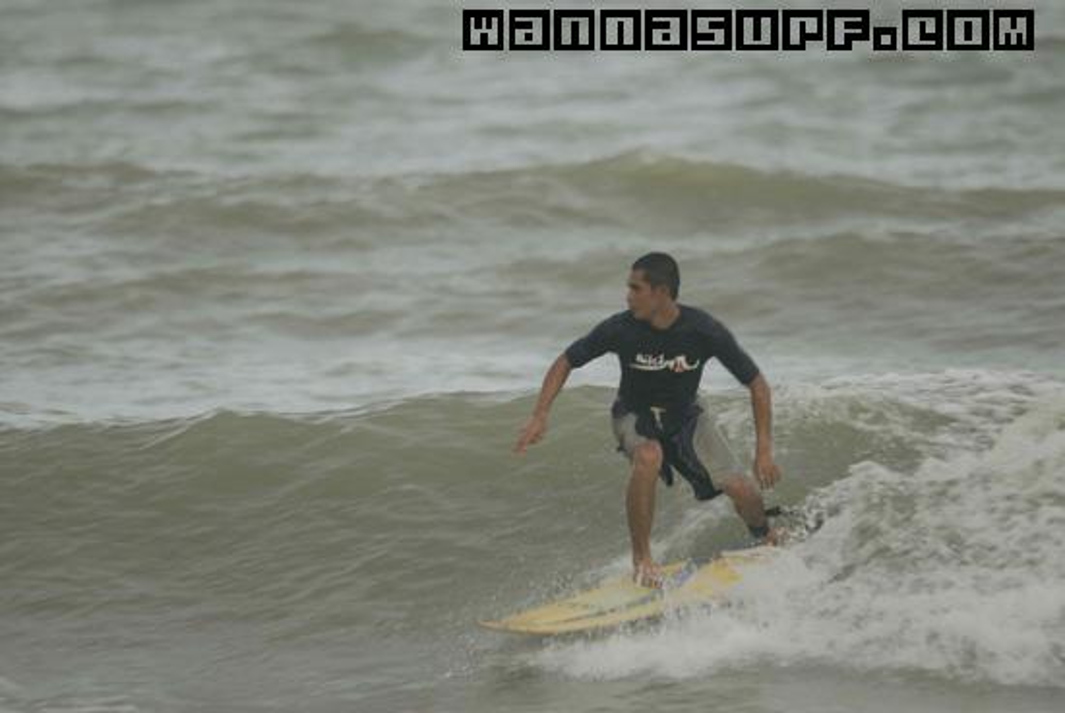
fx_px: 17768
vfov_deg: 2.3
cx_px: 532
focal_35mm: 600
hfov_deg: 3.4
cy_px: 356
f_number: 4
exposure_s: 1/100
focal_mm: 400
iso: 100
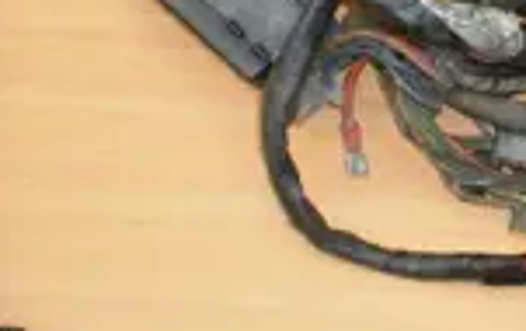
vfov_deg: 10.7
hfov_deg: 16.6
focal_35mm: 121
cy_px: -35
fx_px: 1738
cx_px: 603
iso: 125
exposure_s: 1/30
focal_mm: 6.3
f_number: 3.1
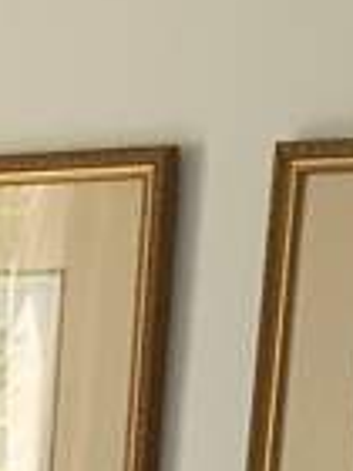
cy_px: 1093
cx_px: -625
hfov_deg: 6.9
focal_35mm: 198
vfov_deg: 9.1
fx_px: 2692
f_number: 1.8
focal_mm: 4.25
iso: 80
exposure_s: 1/121
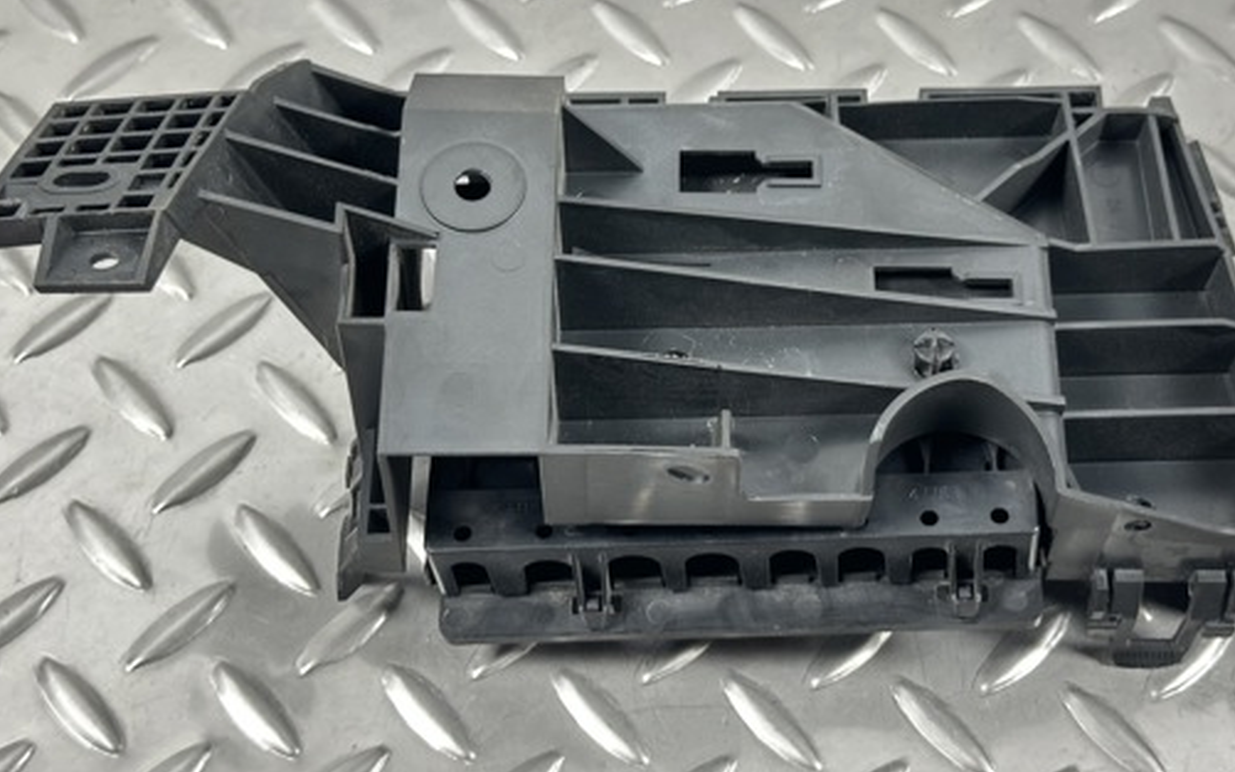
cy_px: 285
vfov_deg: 20.0
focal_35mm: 65
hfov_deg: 31.5
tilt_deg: -58.1
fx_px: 2188
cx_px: 703
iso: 200
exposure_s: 1/50
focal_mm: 6.86
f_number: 1.78
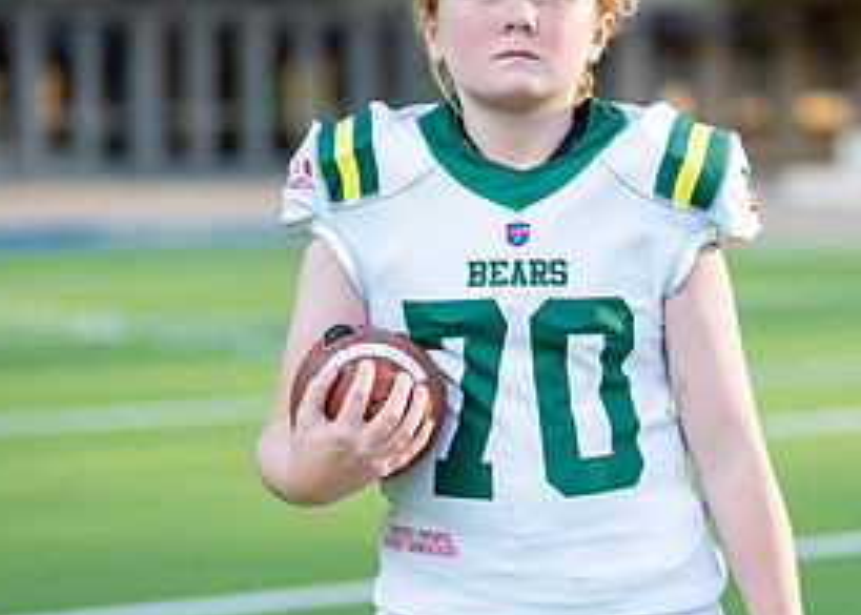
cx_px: 619
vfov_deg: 11.0
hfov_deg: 15.3
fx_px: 3203
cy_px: 345
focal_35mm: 131
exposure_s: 1/2000
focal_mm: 50
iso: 100
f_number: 1.2
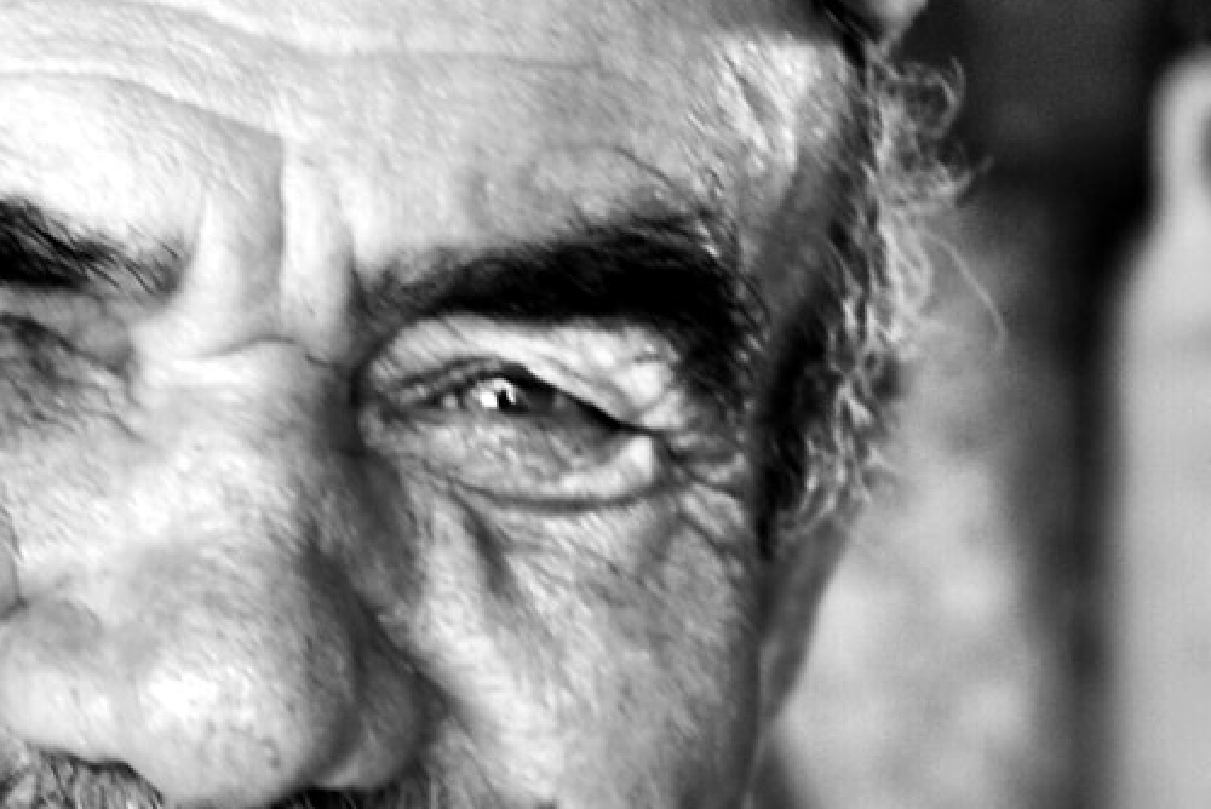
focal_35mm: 166
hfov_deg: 12.3
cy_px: 849
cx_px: 320
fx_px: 5589
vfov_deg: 8.2
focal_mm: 27
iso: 200
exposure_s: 1/80
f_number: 4.5
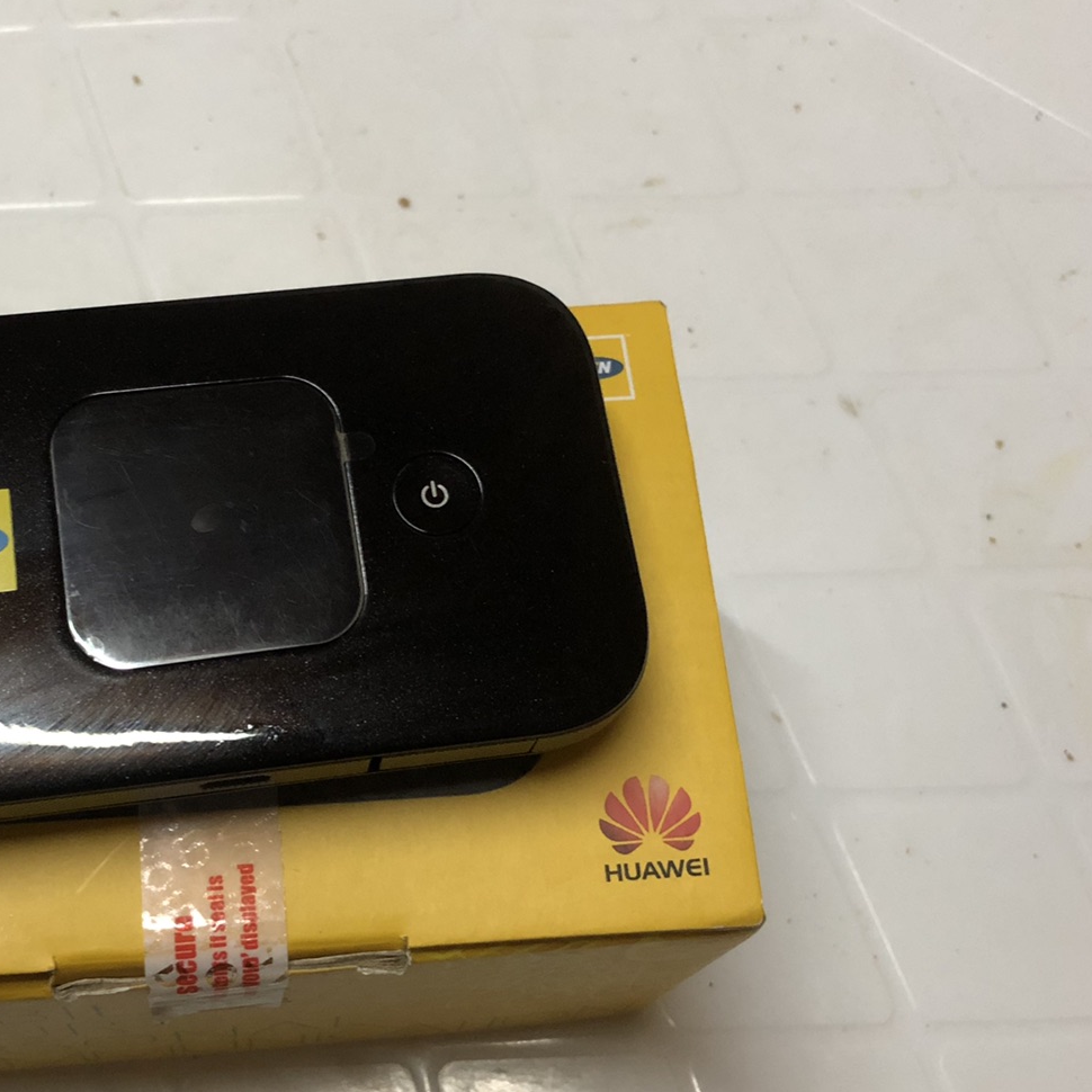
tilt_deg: -69.4
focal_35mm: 49
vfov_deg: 34.7
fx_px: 1749
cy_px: 563
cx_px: 365
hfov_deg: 34.4
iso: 80
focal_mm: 3.99
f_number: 1.8
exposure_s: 1/17
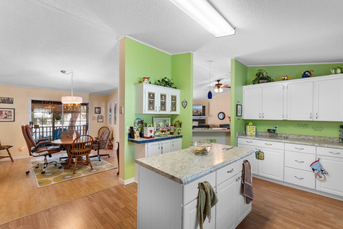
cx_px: 172
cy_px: 114
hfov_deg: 100.4
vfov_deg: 77.3
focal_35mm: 15
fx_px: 143
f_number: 4.5
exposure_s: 1/5
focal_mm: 10
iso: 100
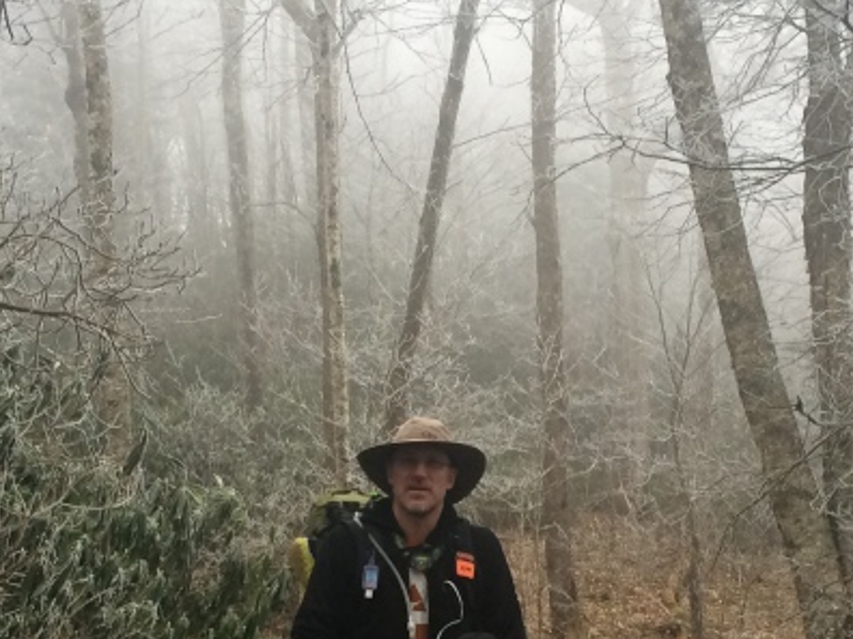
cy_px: 559
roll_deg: +3.5
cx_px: 401
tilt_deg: +2.1
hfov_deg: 26.0
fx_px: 1848
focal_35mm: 75
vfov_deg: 19.3
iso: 40
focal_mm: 4.15
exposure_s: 1/40
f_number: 2.2
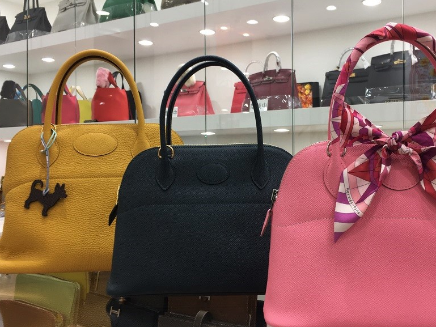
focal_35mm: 38
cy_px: 156
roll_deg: +1.5
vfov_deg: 37.7
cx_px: 259
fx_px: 479
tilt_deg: -0.4
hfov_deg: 48.7
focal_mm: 4.15
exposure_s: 1/50
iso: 32
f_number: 2.2
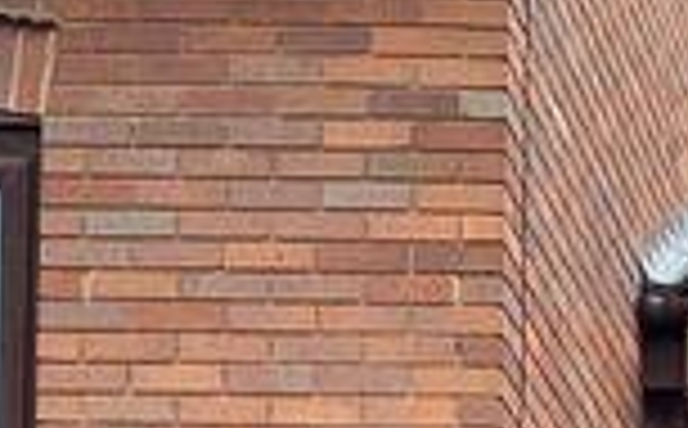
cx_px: 1331
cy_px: 1388
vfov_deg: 6.3
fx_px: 3462
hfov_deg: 10.5
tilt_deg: +1.9
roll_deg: -1.2
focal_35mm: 185
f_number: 1.8
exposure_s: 1/487
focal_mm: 4.25
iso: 32
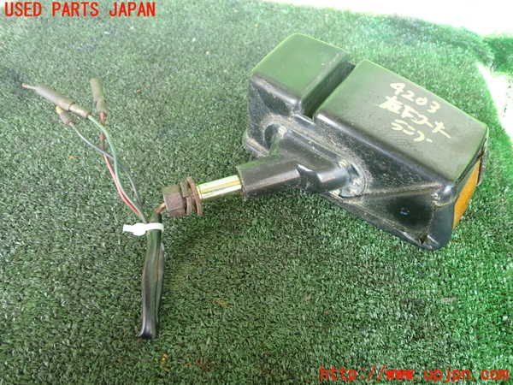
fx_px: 445
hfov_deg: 60.0
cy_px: 192
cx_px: 256
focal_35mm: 30
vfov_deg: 46.8
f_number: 2.3
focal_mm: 5.4
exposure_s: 1/60
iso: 200
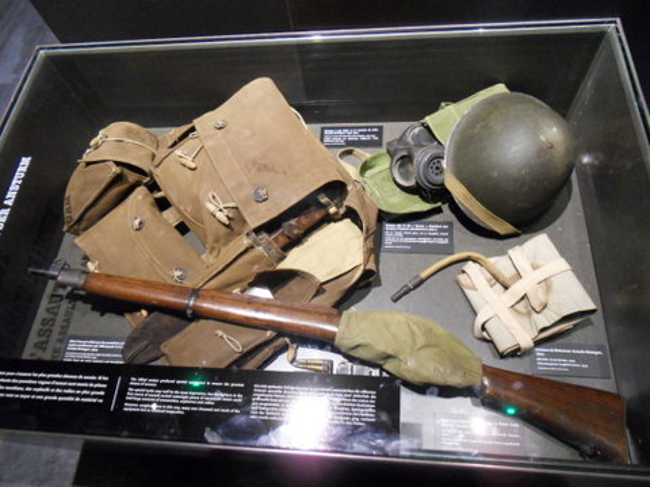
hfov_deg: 71.6
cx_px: 325
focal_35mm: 24
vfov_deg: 56.8
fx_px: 451
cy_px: 244
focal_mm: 4.3
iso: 400
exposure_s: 1/10
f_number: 3.3
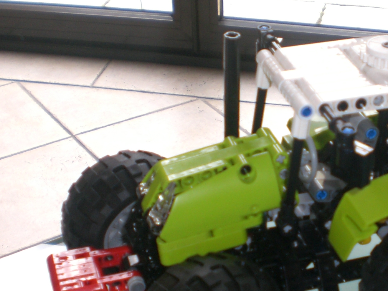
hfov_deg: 24.7
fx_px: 863
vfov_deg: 19.0
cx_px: 334
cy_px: 216
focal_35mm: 77
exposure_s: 1/200
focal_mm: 6.3
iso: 100
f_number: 3.1
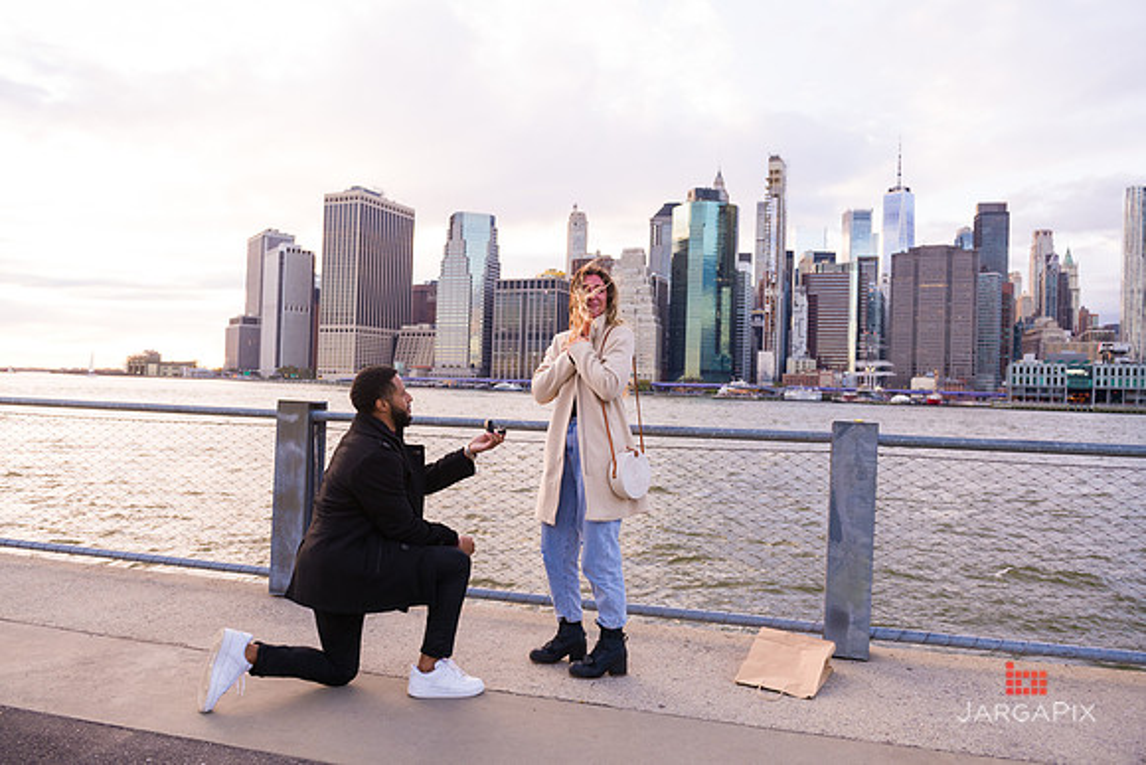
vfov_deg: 48.0
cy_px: 382
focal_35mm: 27
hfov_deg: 67.4
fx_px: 860
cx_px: 573
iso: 250
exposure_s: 1/200
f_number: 4
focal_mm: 27
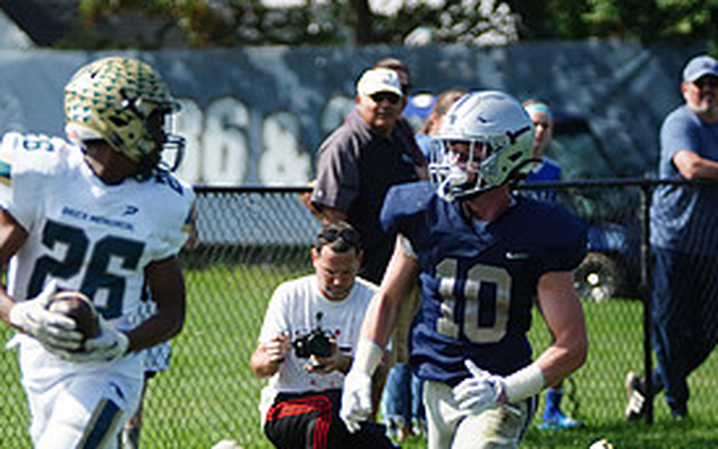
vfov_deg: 3.7
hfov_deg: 5.9
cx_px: 185
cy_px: 283
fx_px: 6987
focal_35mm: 357
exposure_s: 1/4000
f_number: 2.8
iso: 400
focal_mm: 166
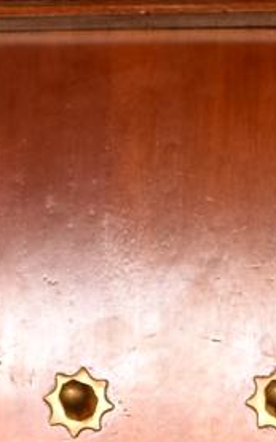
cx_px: 518
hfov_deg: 5.0
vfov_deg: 7.8
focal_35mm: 257
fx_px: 3091
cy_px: 899
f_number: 4
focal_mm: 23
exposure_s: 1/50
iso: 200
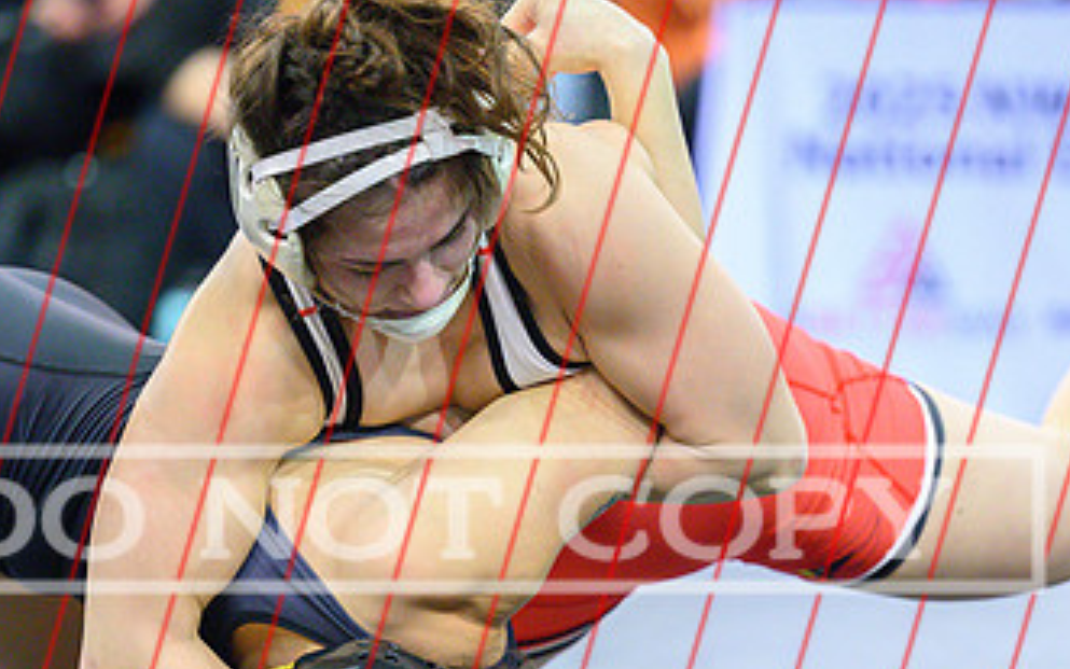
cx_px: 451
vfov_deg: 4.7
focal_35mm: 282
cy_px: 541
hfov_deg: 7.4
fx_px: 8225
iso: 8000
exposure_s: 1/800
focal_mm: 155
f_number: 2.8
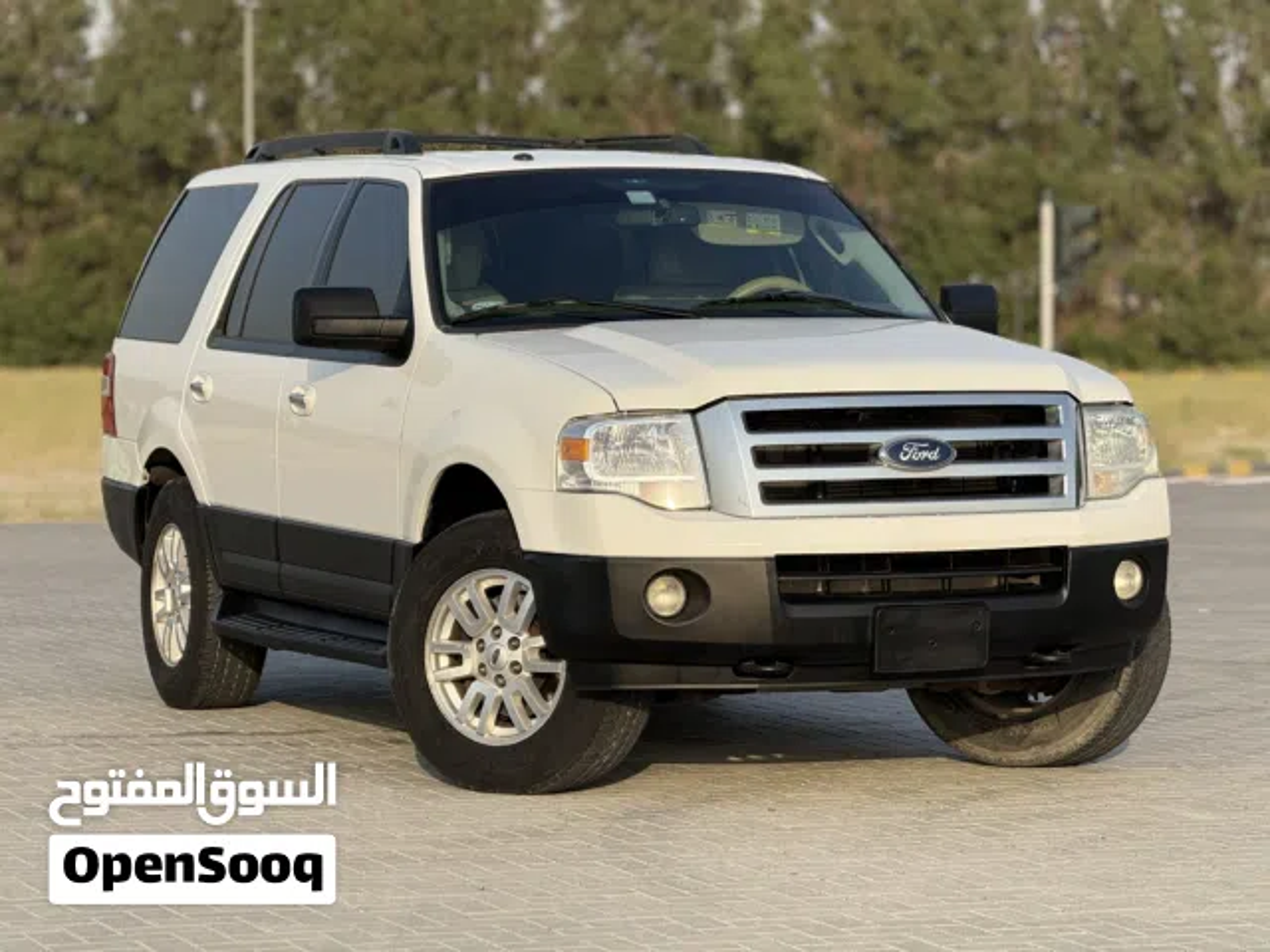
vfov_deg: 12.3
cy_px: 476
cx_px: 635
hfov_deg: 16.4
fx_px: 4403
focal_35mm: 120
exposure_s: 1/840
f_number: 2.8
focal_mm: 15.66
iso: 50
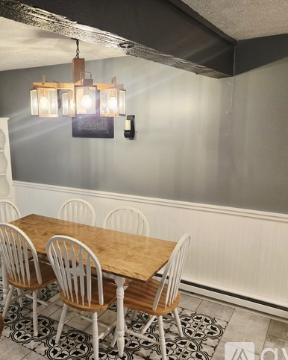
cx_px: 97
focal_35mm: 31
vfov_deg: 57.2
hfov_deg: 46.4
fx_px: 331
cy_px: 186
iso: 500
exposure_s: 1/120
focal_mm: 5.4
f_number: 1.8
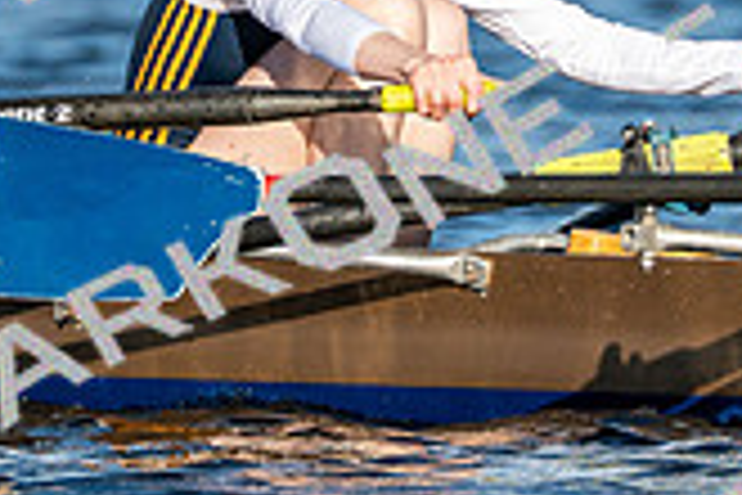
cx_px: 459
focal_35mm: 2088
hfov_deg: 1.0
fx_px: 43033
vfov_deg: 0.7
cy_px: 47
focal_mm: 594
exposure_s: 1/2000
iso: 400
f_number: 6.3
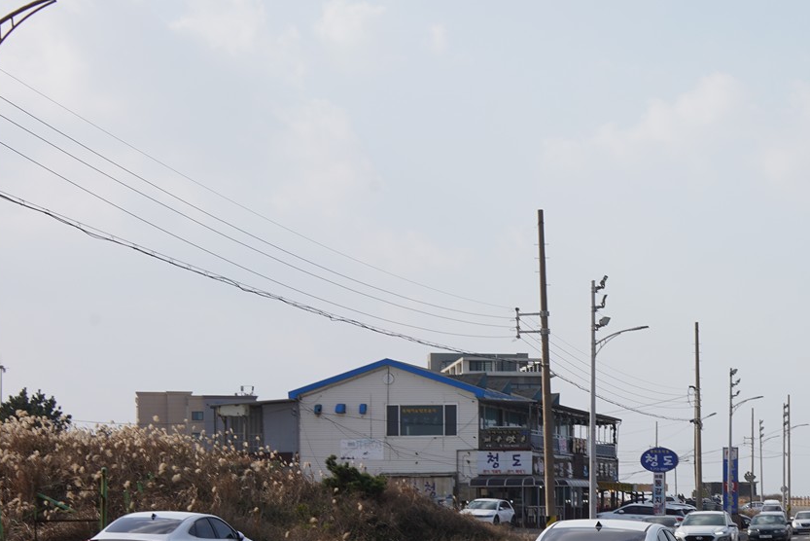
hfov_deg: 22.8
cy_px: 430
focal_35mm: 84
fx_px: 1891
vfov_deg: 16.2
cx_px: 882
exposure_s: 1/100
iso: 100
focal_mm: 35
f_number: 13
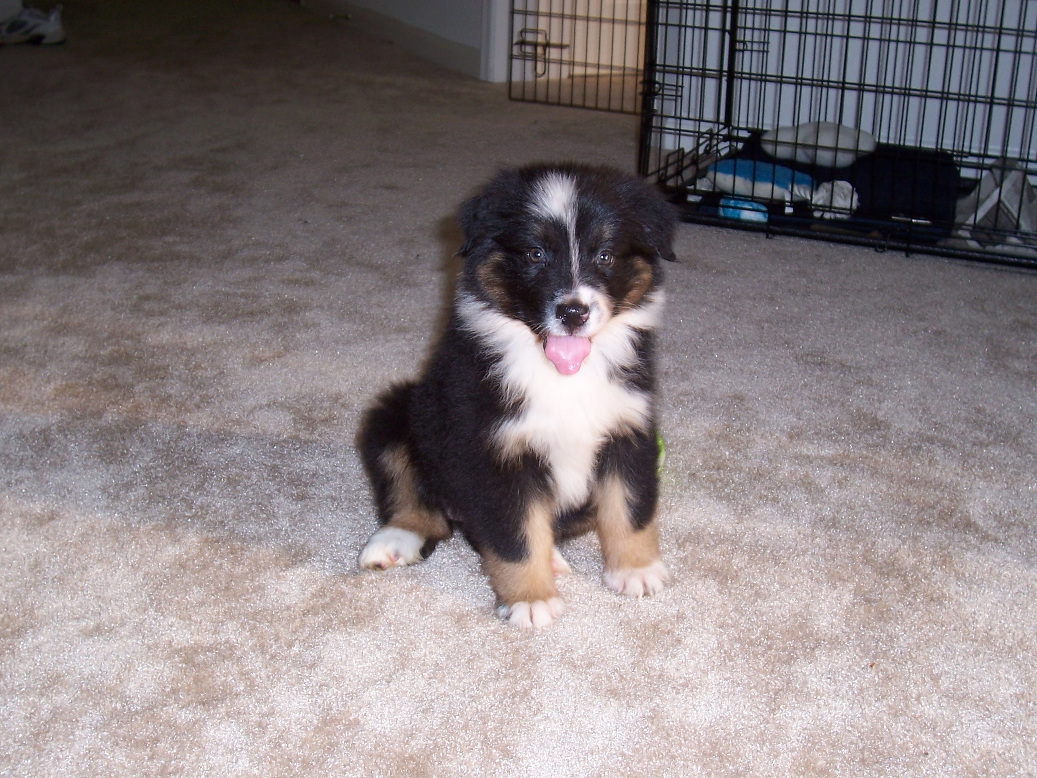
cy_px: 389
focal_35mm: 42
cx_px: 518
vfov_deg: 34.3
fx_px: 1258
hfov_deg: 44.8
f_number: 3
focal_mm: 7
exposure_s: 1/60
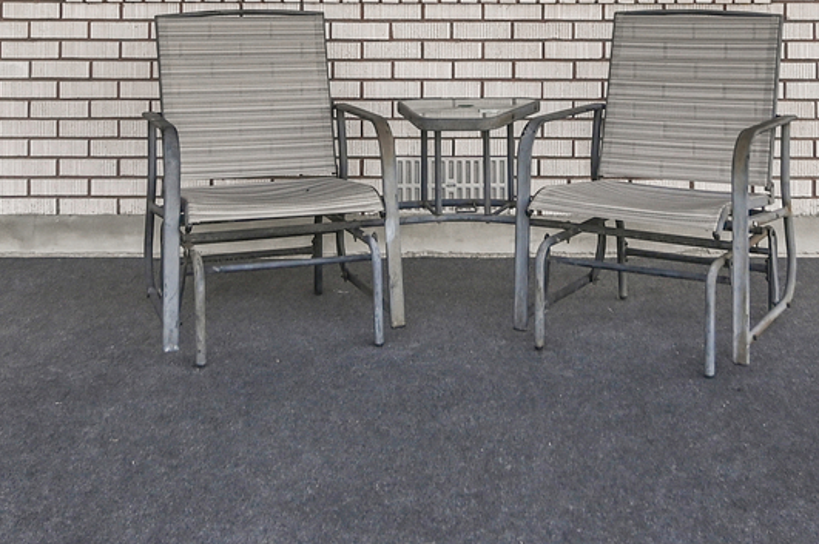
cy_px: -176
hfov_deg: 36.9
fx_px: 1227
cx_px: 458
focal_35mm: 54
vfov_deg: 22.3
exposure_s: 1/500
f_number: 4
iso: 250
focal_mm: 14
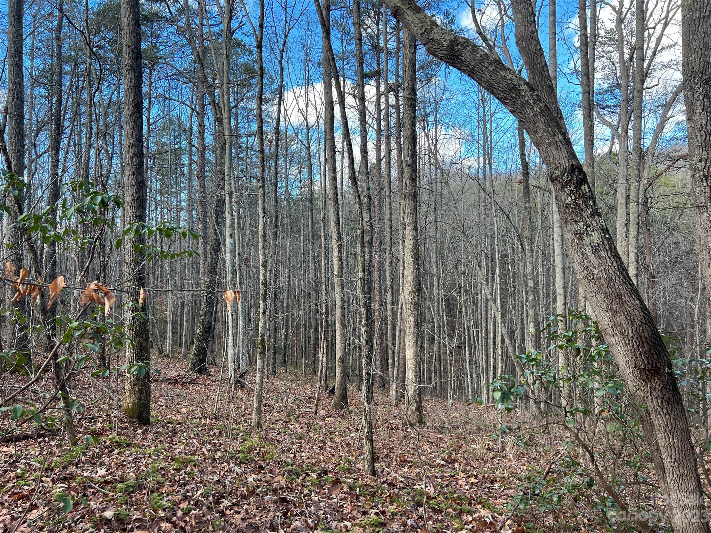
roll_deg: +0.9
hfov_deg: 67.3
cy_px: 266
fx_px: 534
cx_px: 356
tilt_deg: -0.1
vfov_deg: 53.1
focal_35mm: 26
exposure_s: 1/340
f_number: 1.5
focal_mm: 5.7
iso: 50
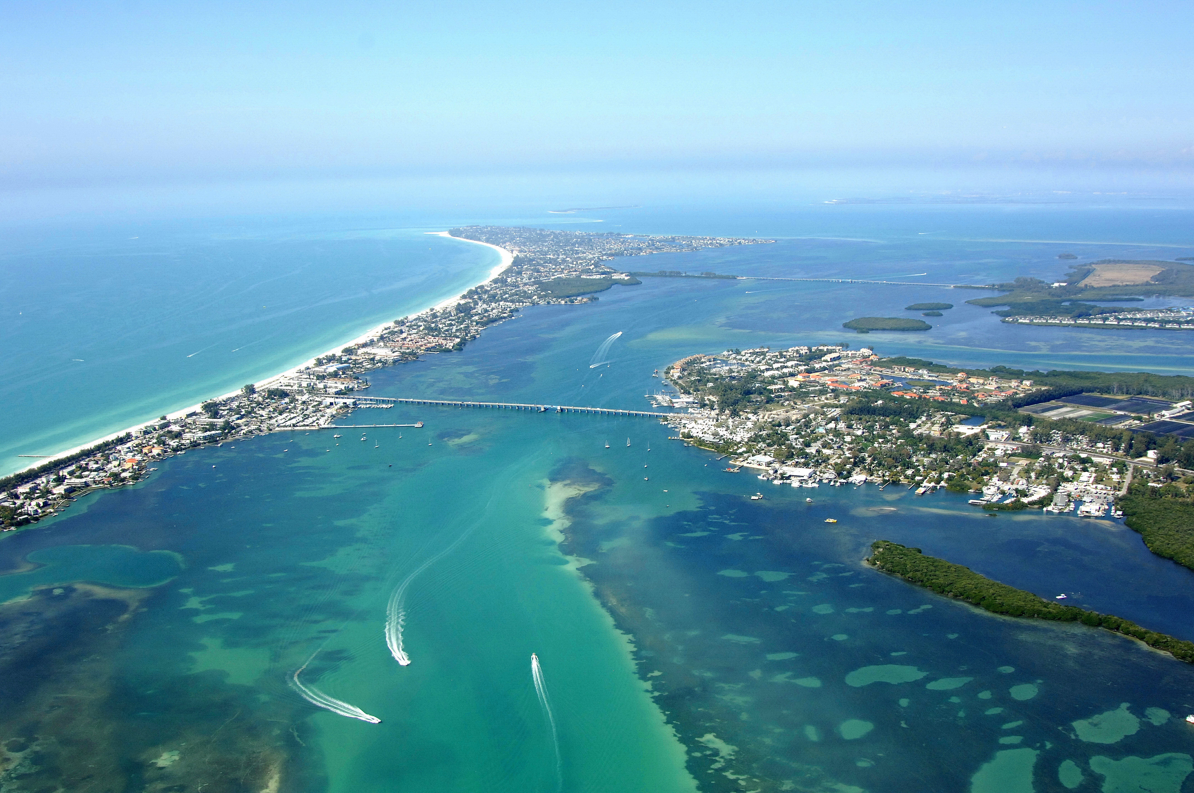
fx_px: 1193
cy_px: 396
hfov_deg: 53.2
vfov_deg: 36.8
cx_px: 597
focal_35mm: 36
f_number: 7.1
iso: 400
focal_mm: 24
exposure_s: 1/1000
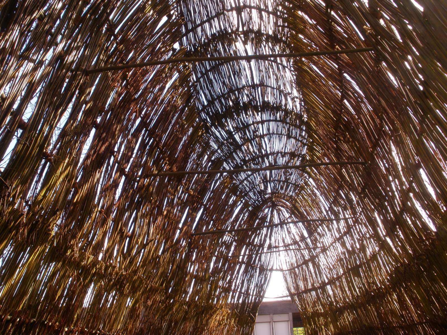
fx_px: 465
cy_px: 168
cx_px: 224
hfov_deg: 51.4
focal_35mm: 36
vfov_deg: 39.7
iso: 80
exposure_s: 1/80
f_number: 5.6
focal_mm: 6.3
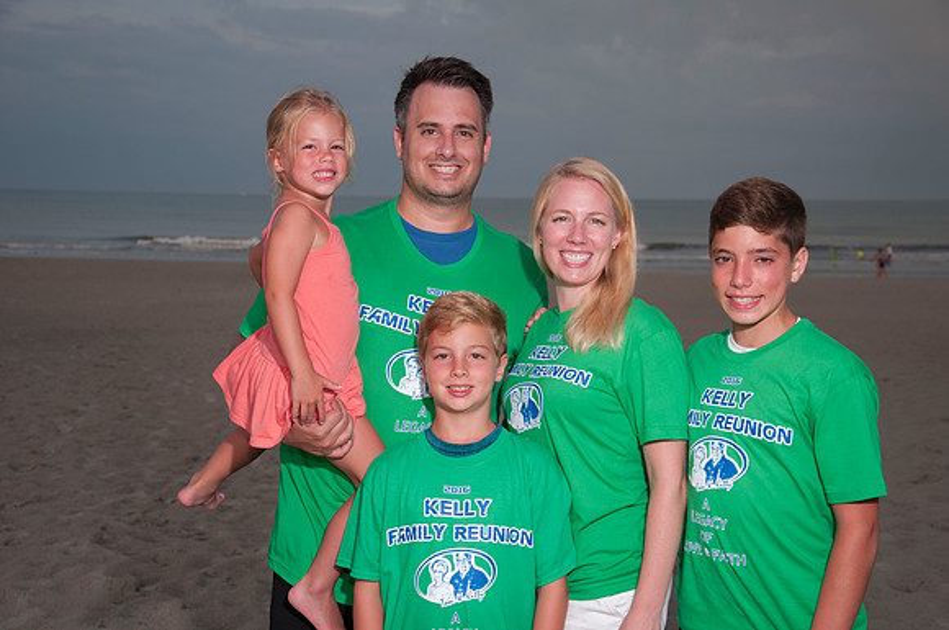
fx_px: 1658
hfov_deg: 31.9
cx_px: 474
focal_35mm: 63
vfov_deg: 21.5
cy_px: 315
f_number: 5.6
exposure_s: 1/160
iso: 100
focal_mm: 42
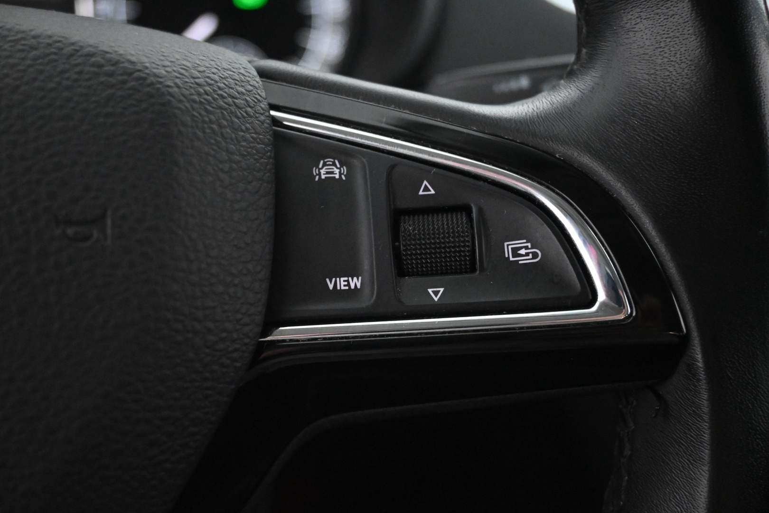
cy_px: 256
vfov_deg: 29.4
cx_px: 384
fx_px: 977
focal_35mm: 46
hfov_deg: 43.0
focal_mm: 30.5
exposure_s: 1/50
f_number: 4.8
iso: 7200
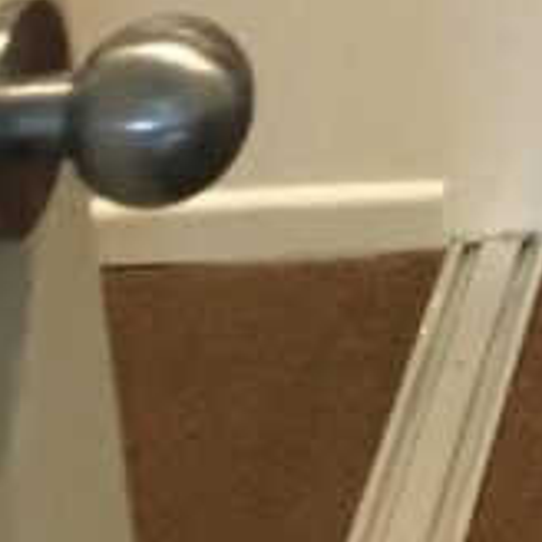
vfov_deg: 8.8
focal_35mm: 160
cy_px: -1120
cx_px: 1262
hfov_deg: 9.7
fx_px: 2834
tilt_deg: -11.3
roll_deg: +1.9
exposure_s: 1/30
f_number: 2.2
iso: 160
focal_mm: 4.15
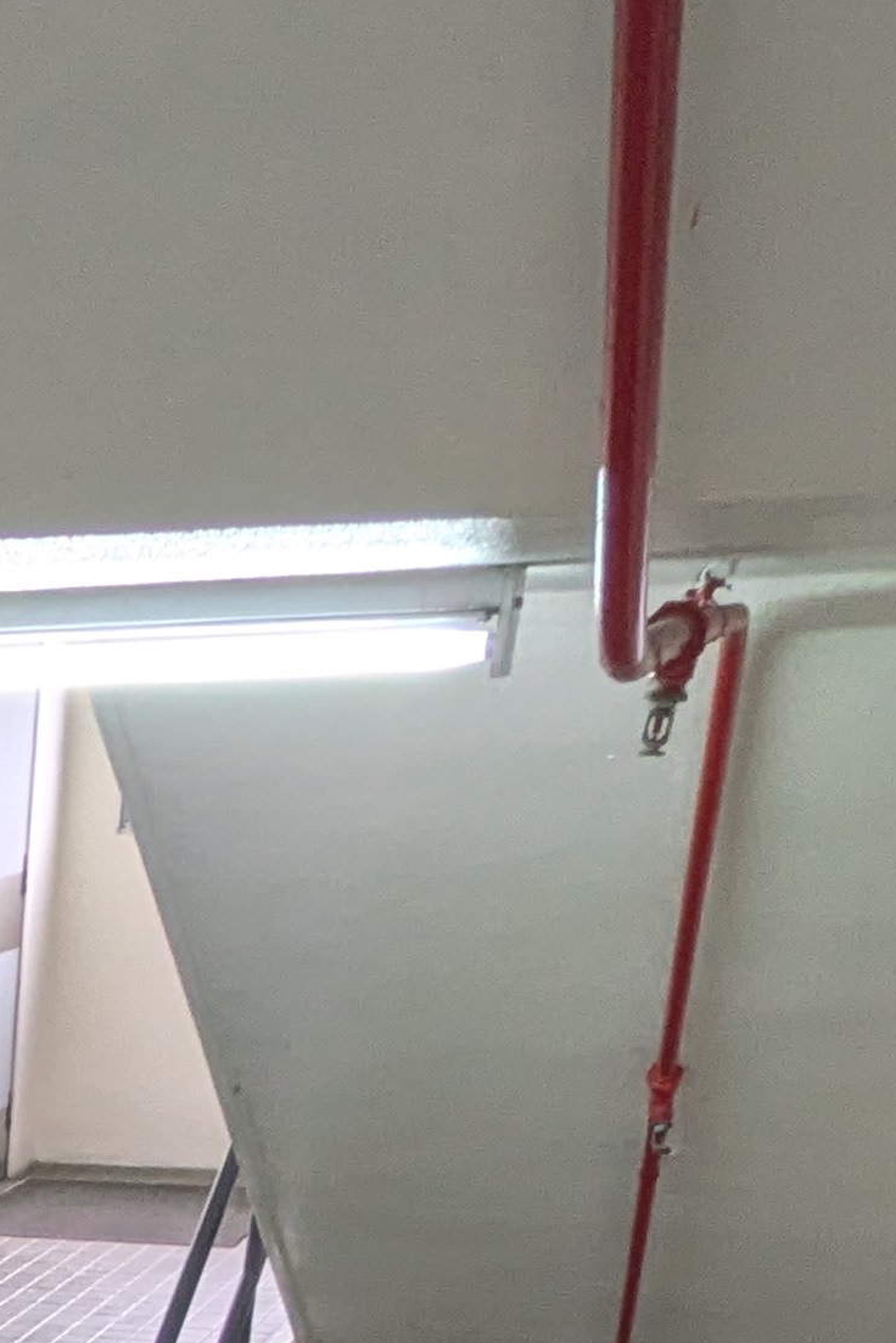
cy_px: 2061
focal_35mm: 61
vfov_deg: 24.7
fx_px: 2277
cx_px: -402
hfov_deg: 19.7
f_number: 2.2
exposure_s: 1/50
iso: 160
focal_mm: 1.83
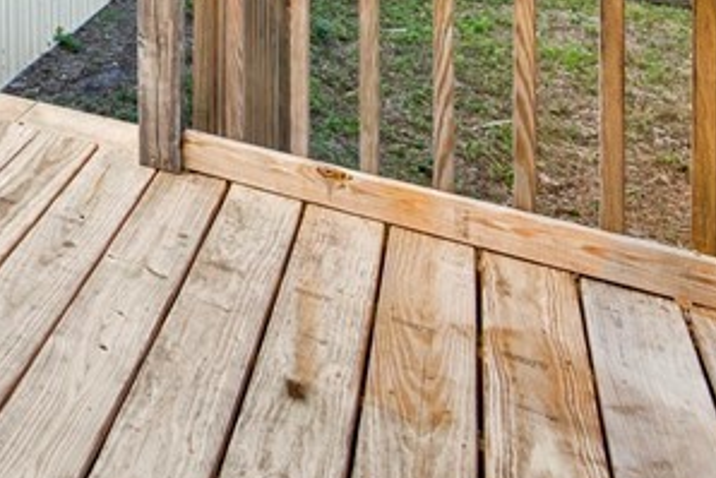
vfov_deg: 21.4
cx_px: -545
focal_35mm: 51
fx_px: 1015
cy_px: -274
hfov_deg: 22.9
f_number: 4
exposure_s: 1/400
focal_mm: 14
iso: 100
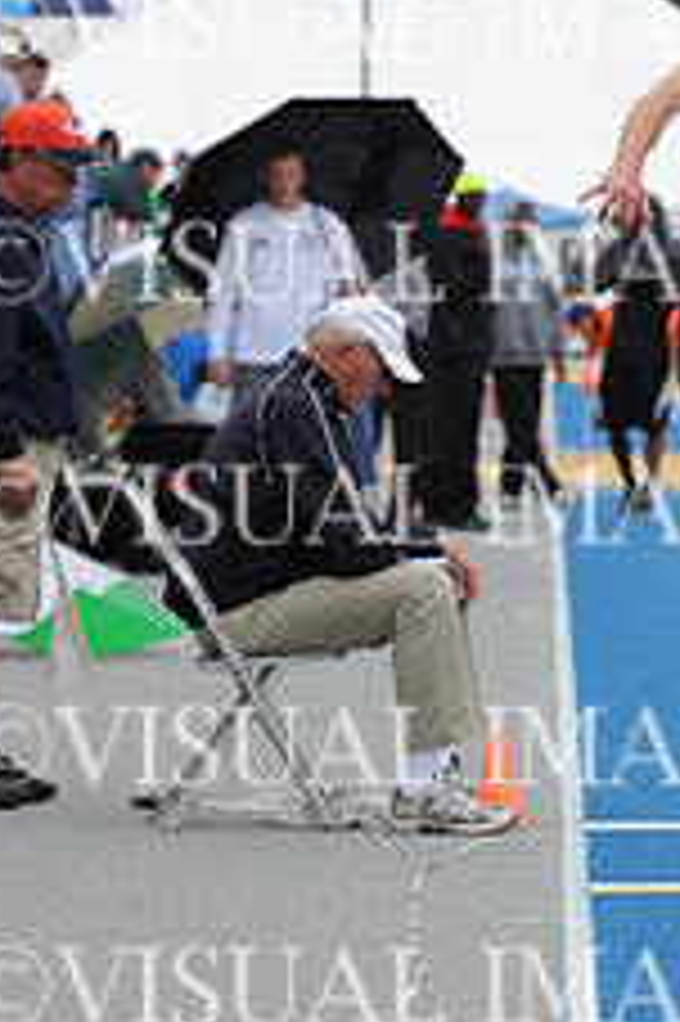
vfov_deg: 5.8
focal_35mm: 358
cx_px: 833
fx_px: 10158
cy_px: 140
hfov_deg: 3.8
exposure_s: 1/2000
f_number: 5
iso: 1600
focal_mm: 140
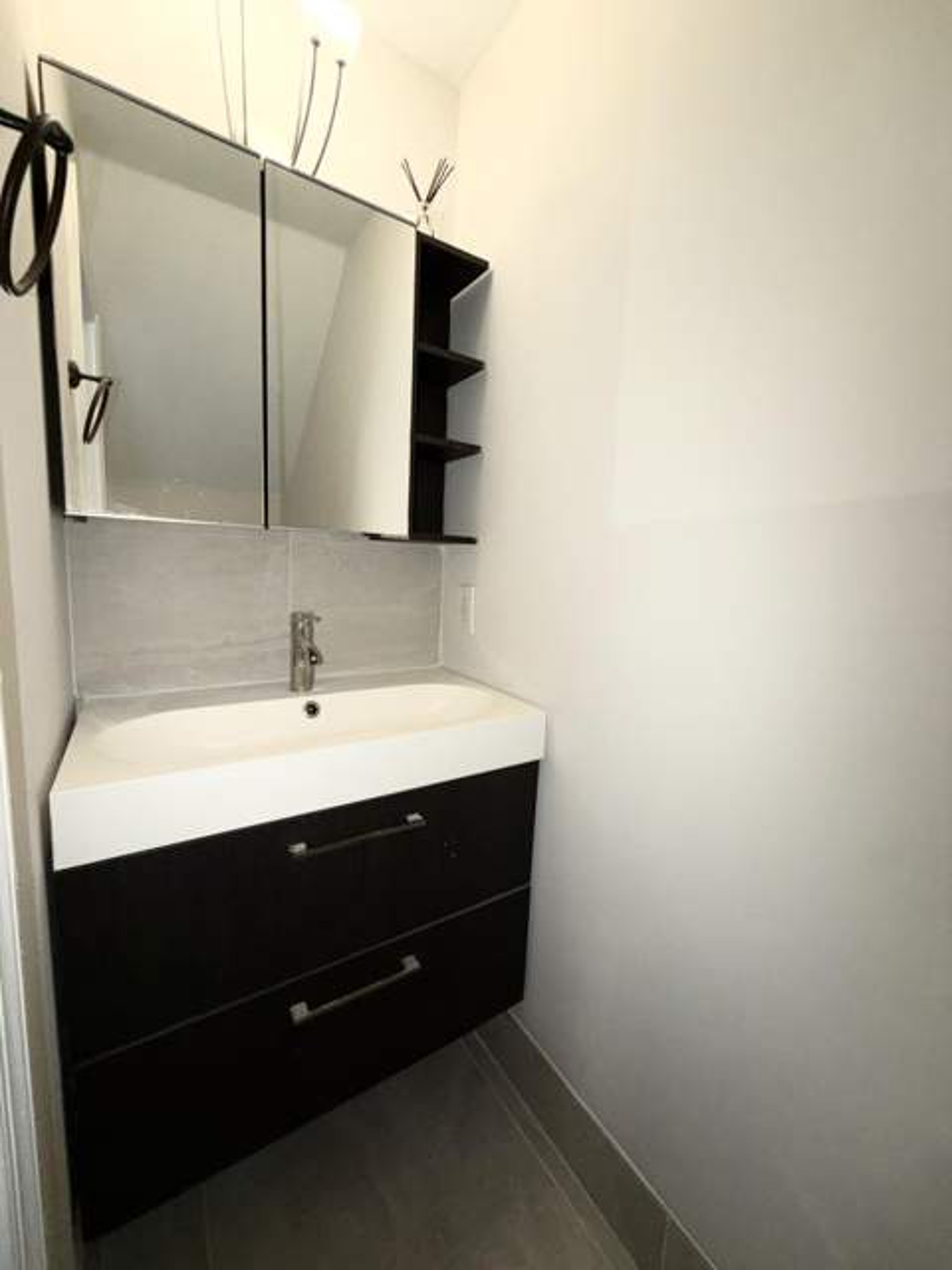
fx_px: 513
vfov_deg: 102.1
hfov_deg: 85.7
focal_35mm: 14
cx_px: 476
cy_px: 635
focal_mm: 2.22
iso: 50
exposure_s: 1/60
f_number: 2.2
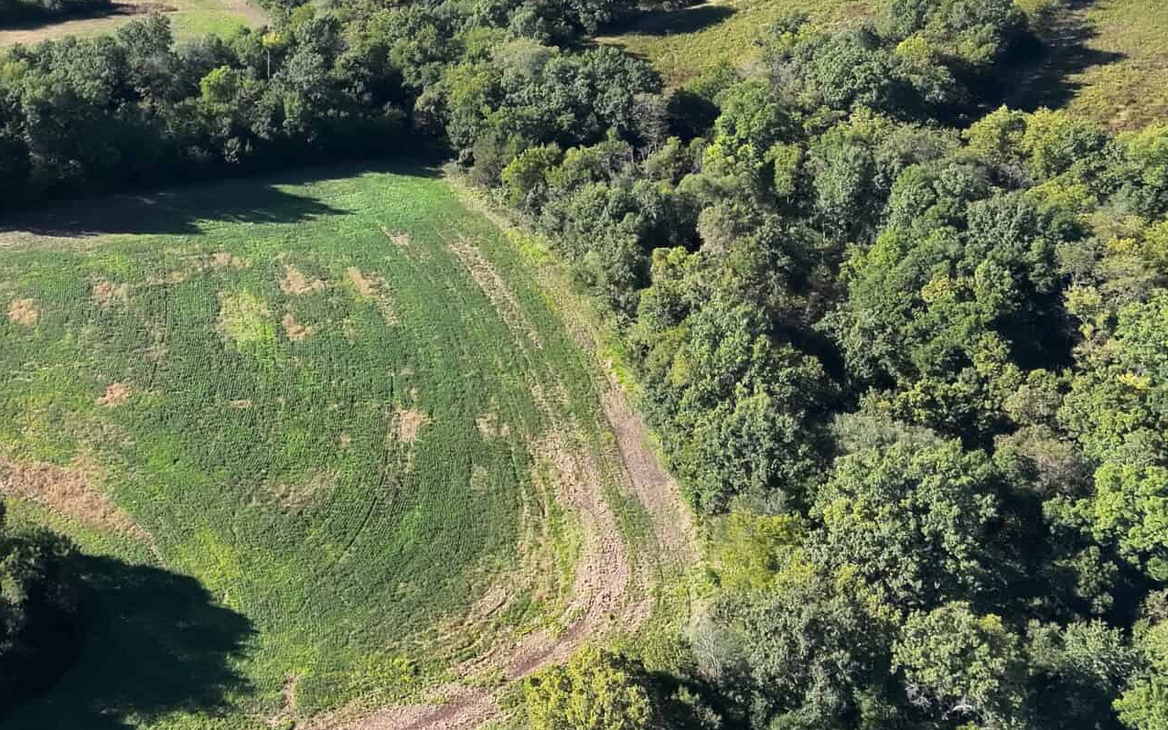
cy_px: 222
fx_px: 1623
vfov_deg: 25.2
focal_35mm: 51
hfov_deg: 38.4
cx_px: 268
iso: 290
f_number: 1.7
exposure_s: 1/4000
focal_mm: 6.72
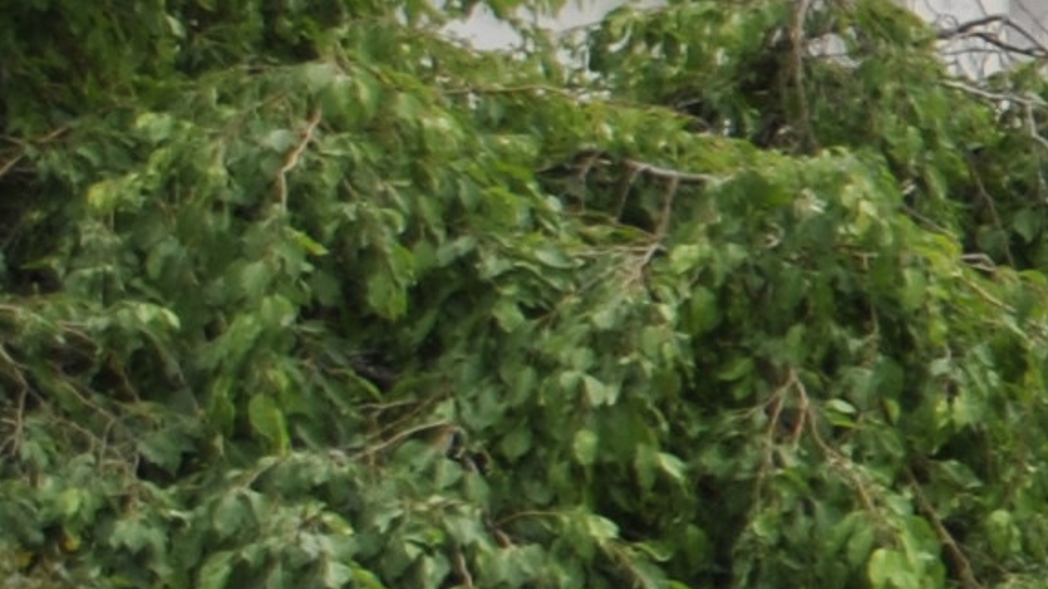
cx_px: 3438
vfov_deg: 4.8
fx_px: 7084
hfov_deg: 7.2
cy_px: 157
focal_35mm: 255
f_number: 5
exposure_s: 1/160
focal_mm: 24
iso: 100
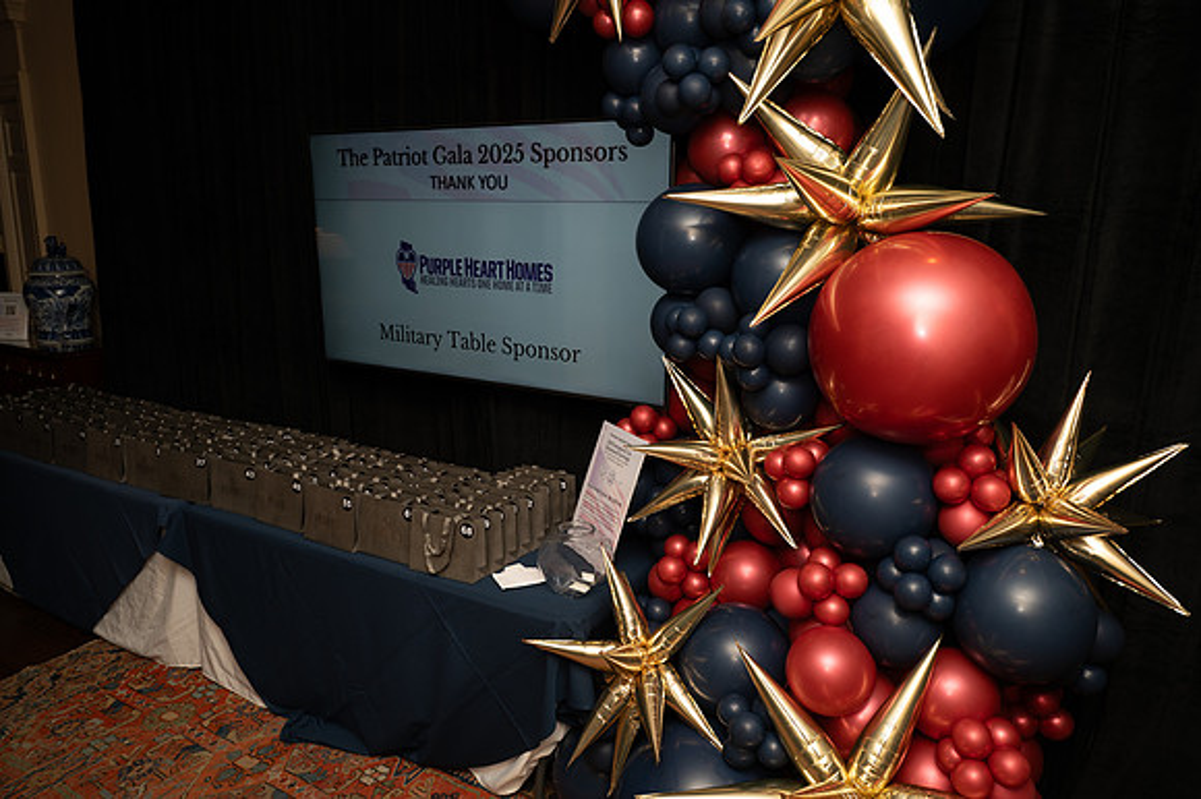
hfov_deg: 69.4
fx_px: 867
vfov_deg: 49.5
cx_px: 600
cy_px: 400
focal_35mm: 26
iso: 200
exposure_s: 1/200
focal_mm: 26
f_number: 4
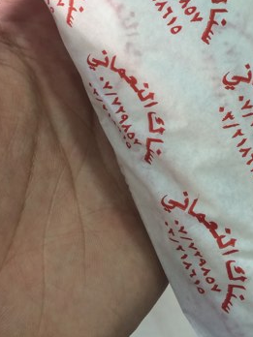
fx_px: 672
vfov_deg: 26.6
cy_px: -3
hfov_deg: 21.3
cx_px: 161
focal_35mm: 69
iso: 50
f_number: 2.2
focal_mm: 4.12
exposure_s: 1/30
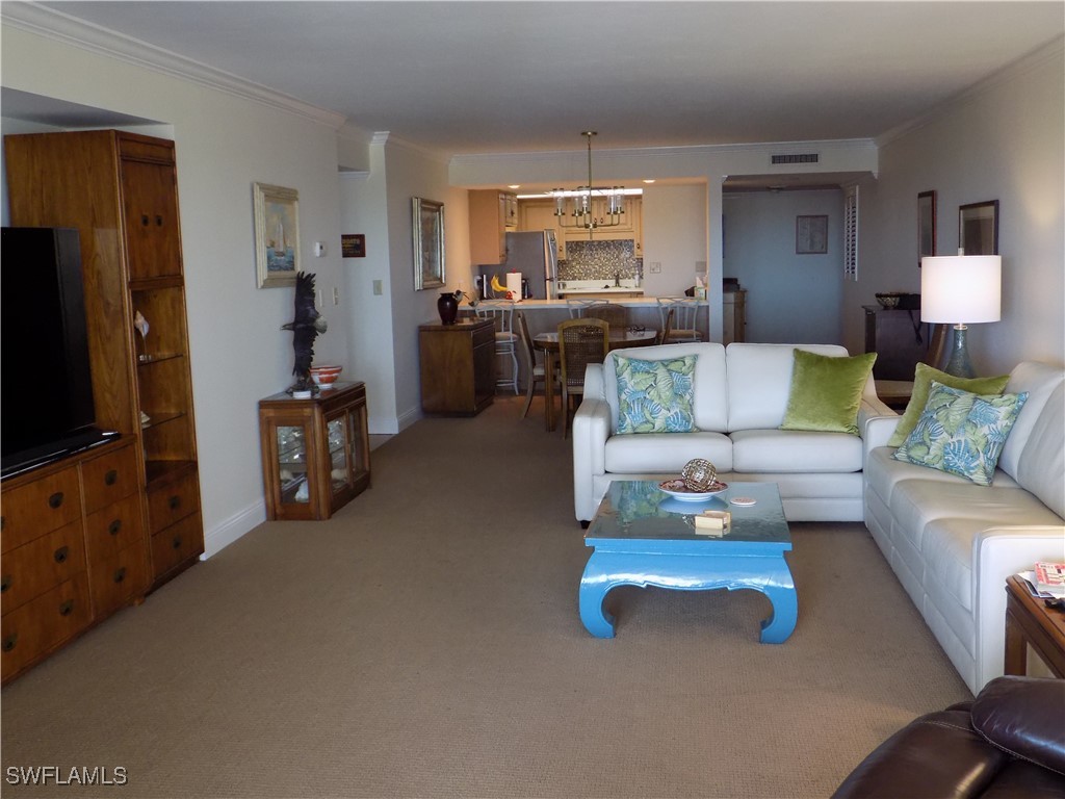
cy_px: 400
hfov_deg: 54.0
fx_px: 1046
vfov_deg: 41.8
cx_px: 532
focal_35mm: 34
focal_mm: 6.1
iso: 250
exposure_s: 1/30
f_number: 3.4
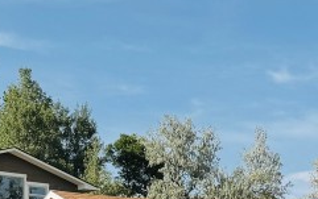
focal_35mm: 108
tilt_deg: +0.7
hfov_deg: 18.3
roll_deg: +1.5
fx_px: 937
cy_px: 322
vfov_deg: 11.5
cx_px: 381
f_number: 1.78
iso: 80
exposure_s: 1/3802
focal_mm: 6.76
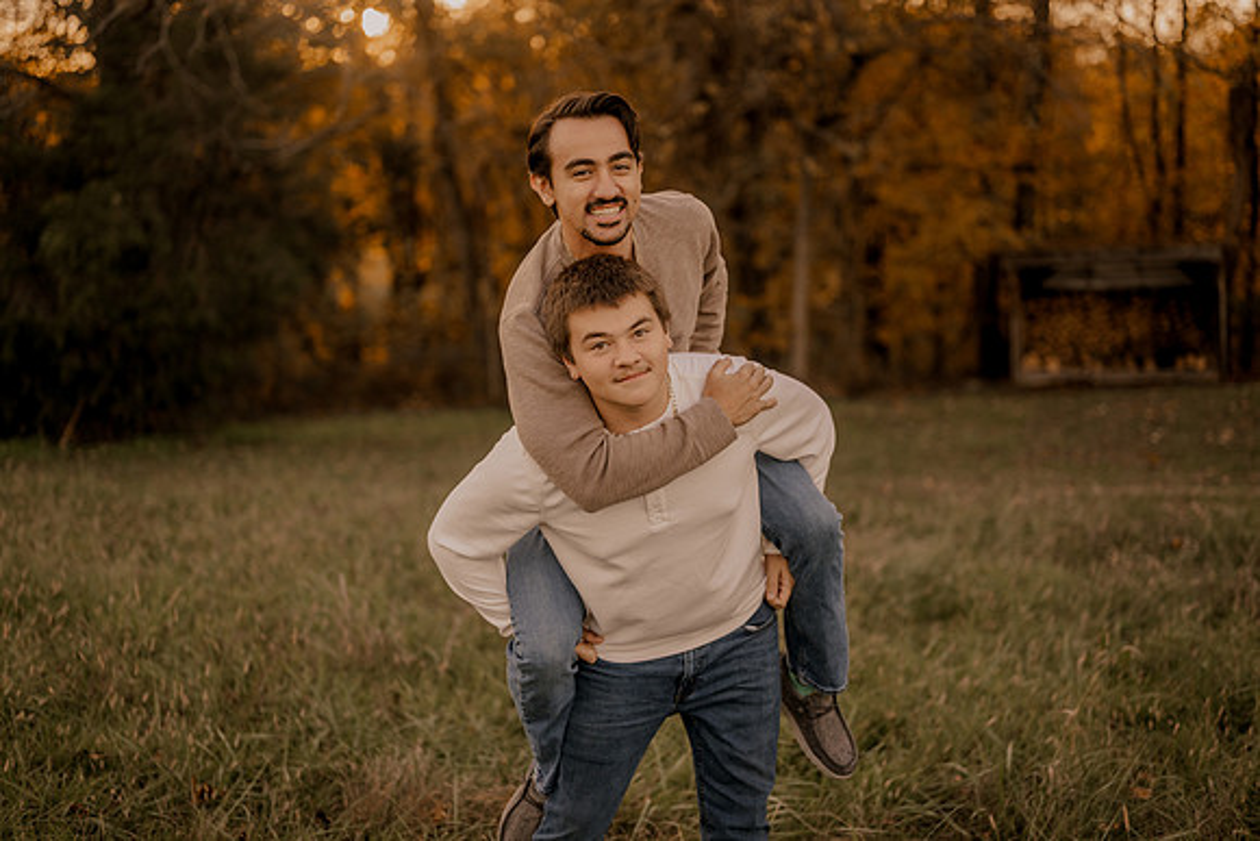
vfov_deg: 27.0
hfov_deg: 39.6
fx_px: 1750
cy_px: 420
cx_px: 630
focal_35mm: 50
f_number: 1.8
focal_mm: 50
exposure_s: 1/500
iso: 250
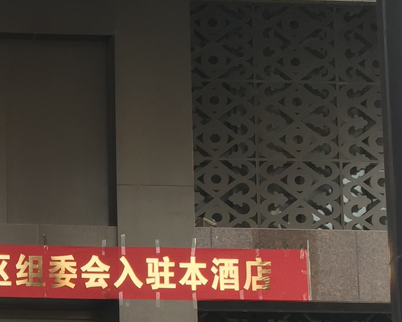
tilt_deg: +9.9
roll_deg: -1.2
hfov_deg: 17.6
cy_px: 417
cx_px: -141
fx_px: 1202
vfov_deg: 14.6
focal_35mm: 101
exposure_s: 1/100
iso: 40
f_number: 2.2
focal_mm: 4.15
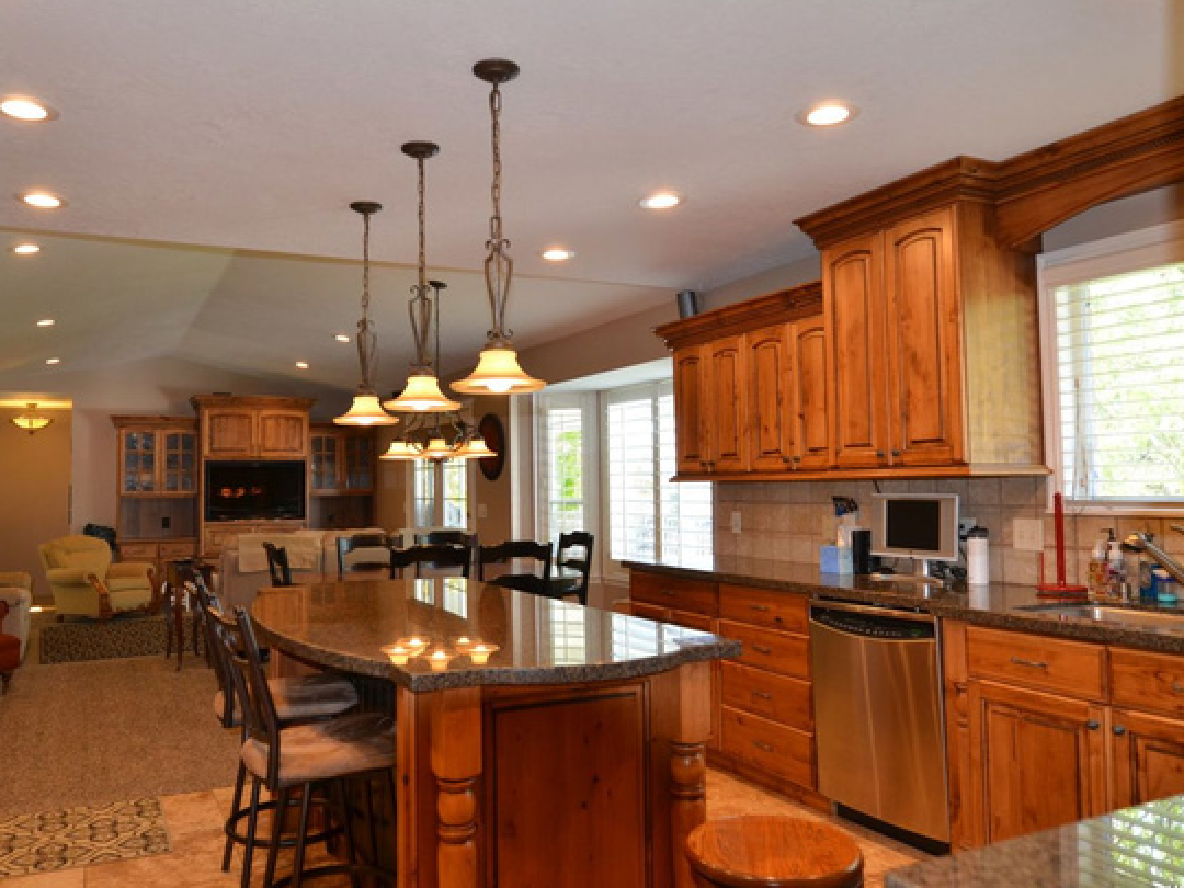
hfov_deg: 68.1
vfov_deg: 53.8
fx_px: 875
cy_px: 436
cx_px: 539
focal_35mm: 26
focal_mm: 15
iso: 400
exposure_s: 1/100
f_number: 2.8
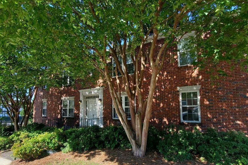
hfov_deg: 96.7
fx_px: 110
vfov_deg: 72.7
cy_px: 102
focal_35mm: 16
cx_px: 124
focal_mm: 1.8
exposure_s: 1/356
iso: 50
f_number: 2.2
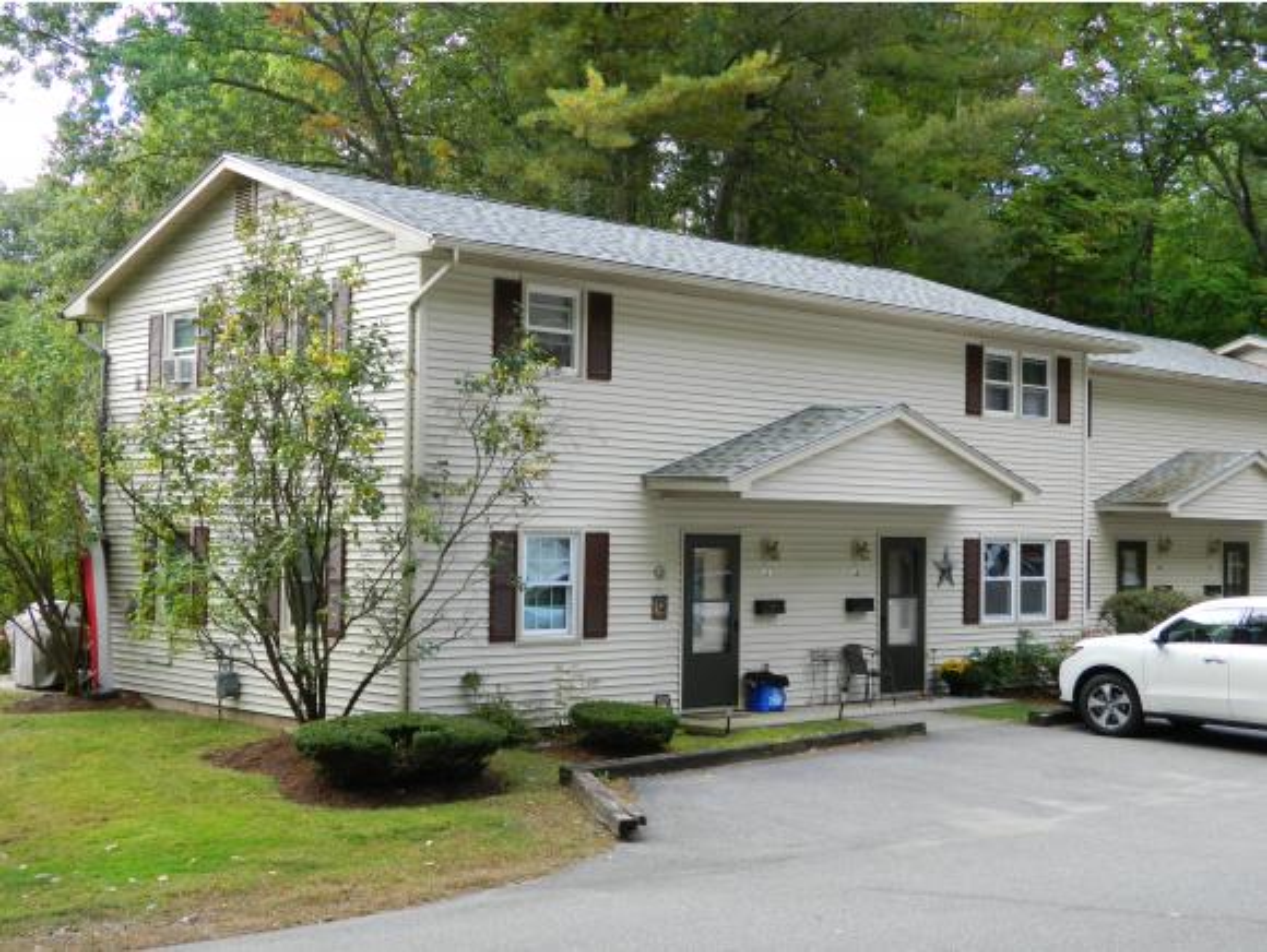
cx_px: 634
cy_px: 476
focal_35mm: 47
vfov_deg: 30.9
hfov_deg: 40.4
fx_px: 1722
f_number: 3.6
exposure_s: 1/125
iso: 110
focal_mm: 8.4
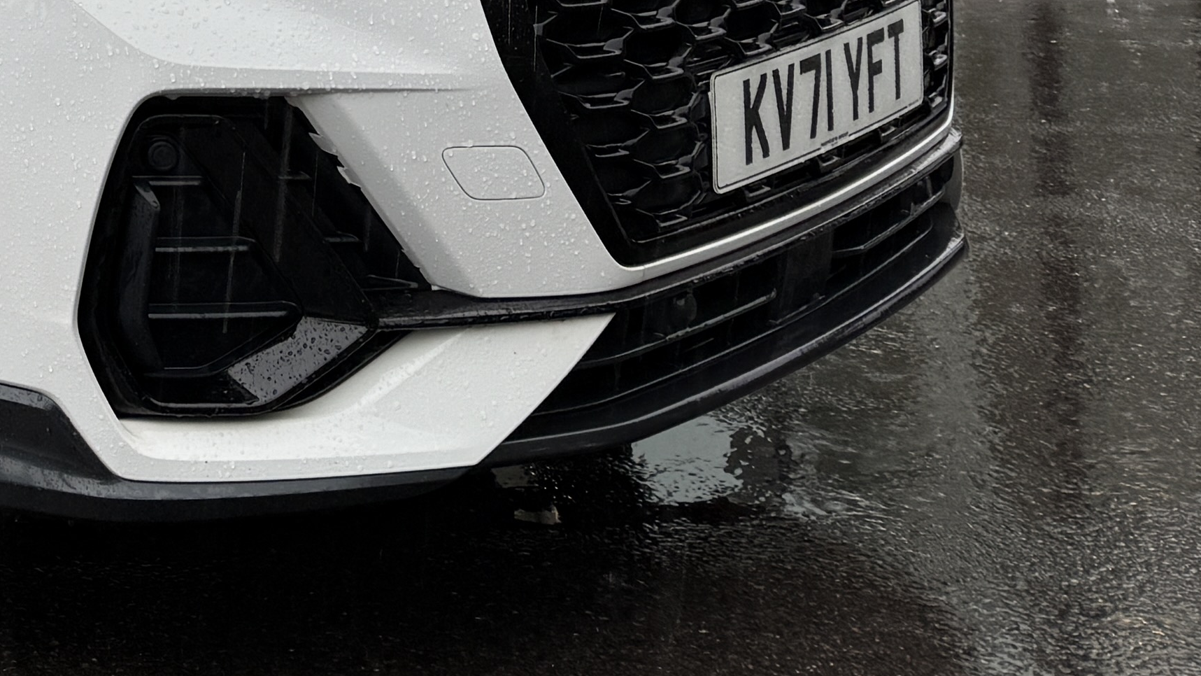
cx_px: -511
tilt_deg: +2.1
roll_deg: +0.7
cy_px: -598
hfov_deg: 21.3
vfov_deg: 12.5
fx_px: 2771
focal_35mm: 87
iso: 64
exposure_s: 1/102
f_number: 1.78
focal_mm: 6.76
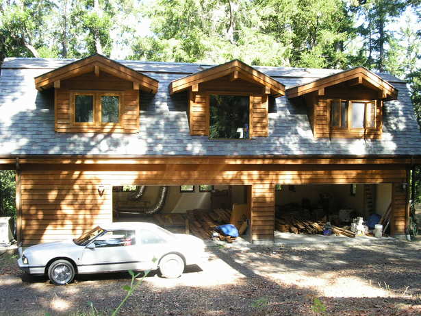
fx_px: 462
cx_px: 210
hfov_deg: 49.0
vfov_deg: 37.7
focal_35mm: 38
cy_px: 158
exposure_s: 1/60
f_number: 4.5
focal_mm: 7.8
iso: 100
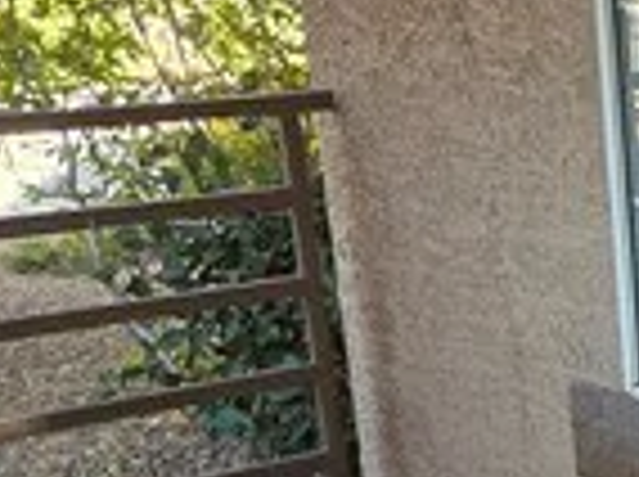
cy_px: 513
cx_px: 1264
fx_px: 1732
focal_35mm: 94
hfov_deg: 16.3
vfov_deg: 15.3
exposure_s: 1/120
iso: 32
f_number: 1.9
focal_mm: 2.2
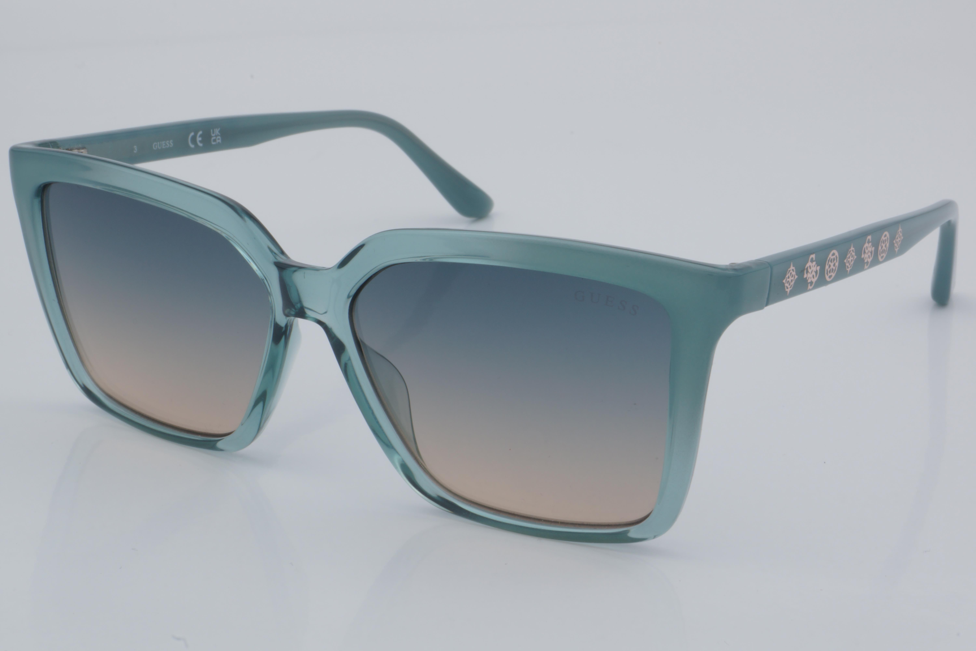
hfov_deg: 27.0
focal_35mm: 75
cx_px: 488
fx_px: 2033
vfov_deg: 18.2
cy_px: 326
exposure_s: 1/4
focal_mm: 50
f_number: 32
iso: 100
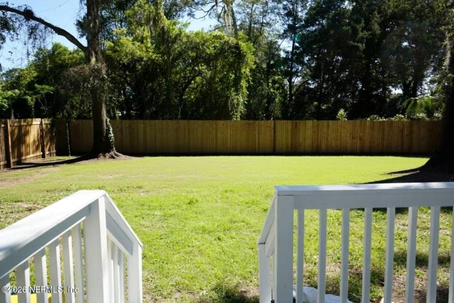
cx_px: 227
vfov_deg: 46.4
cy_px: 152
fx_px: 353
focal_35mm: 28
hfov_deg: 65.5
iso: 250
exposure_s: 1/250
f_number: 9
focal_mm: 28
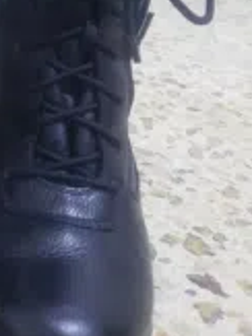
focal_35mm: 59
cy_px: 93
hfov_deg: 23.1
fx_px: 573
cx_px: -33
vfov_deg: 32.2
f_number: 1.8
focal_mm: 5.23
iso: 640
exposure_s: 1/30
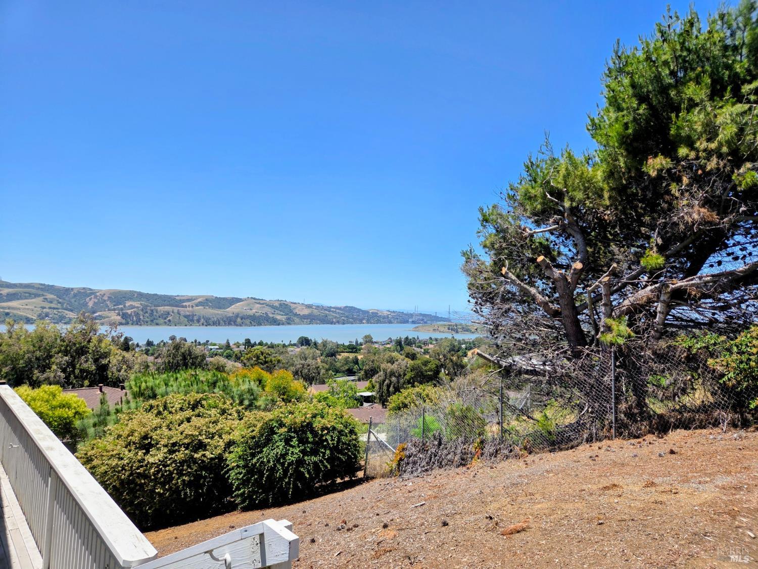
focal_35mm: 23
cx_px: 379
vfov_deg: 58.9
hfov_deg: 73.9
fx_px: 504
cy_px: 284
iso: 80
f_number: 1.8
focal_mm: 5.4
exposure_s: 1/5129
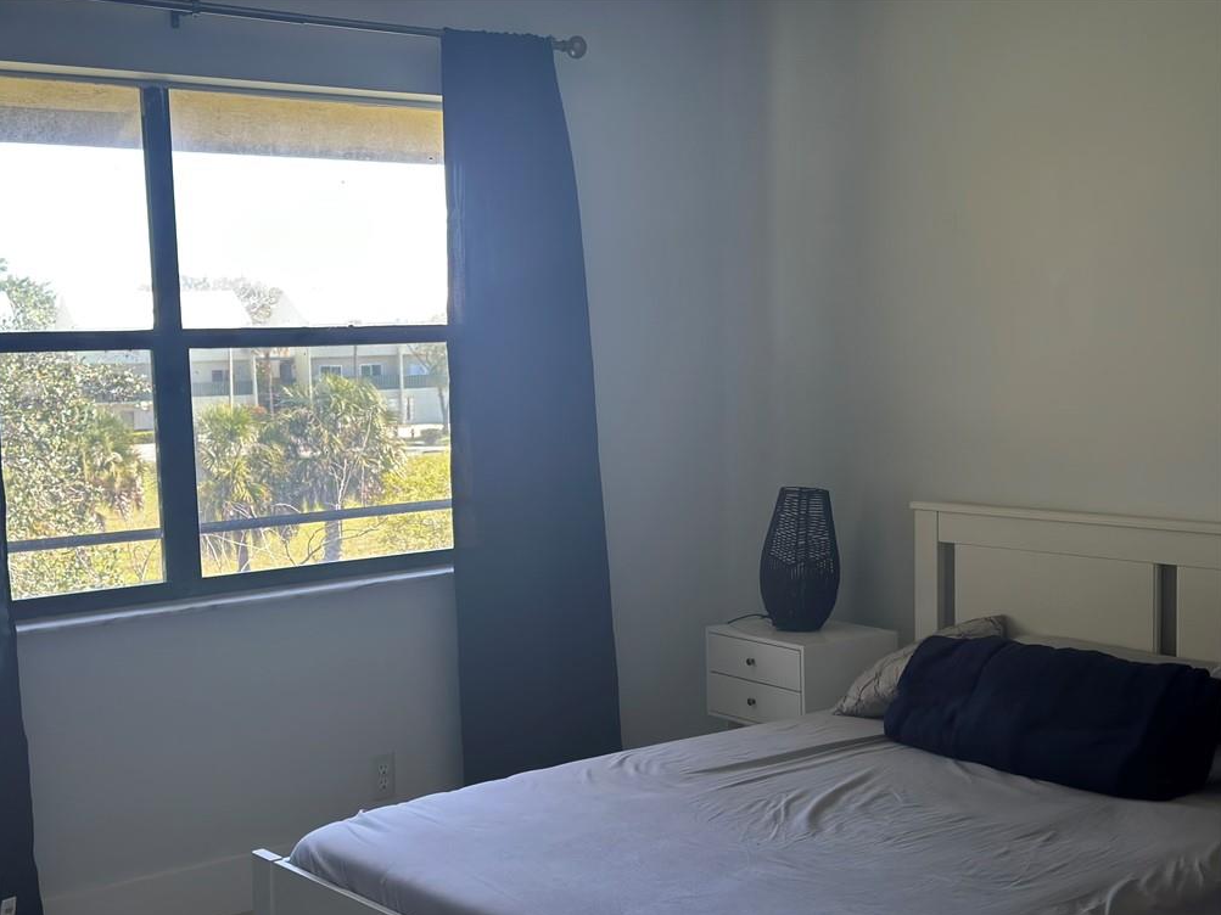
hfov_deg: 38.9
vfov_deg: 29.7
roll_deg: +1.5
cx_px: 601
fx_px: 1728
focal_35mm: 49
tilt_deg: -5.4
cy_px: 462
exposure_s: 1/153
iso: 64
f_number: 1.78
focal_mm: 6.86
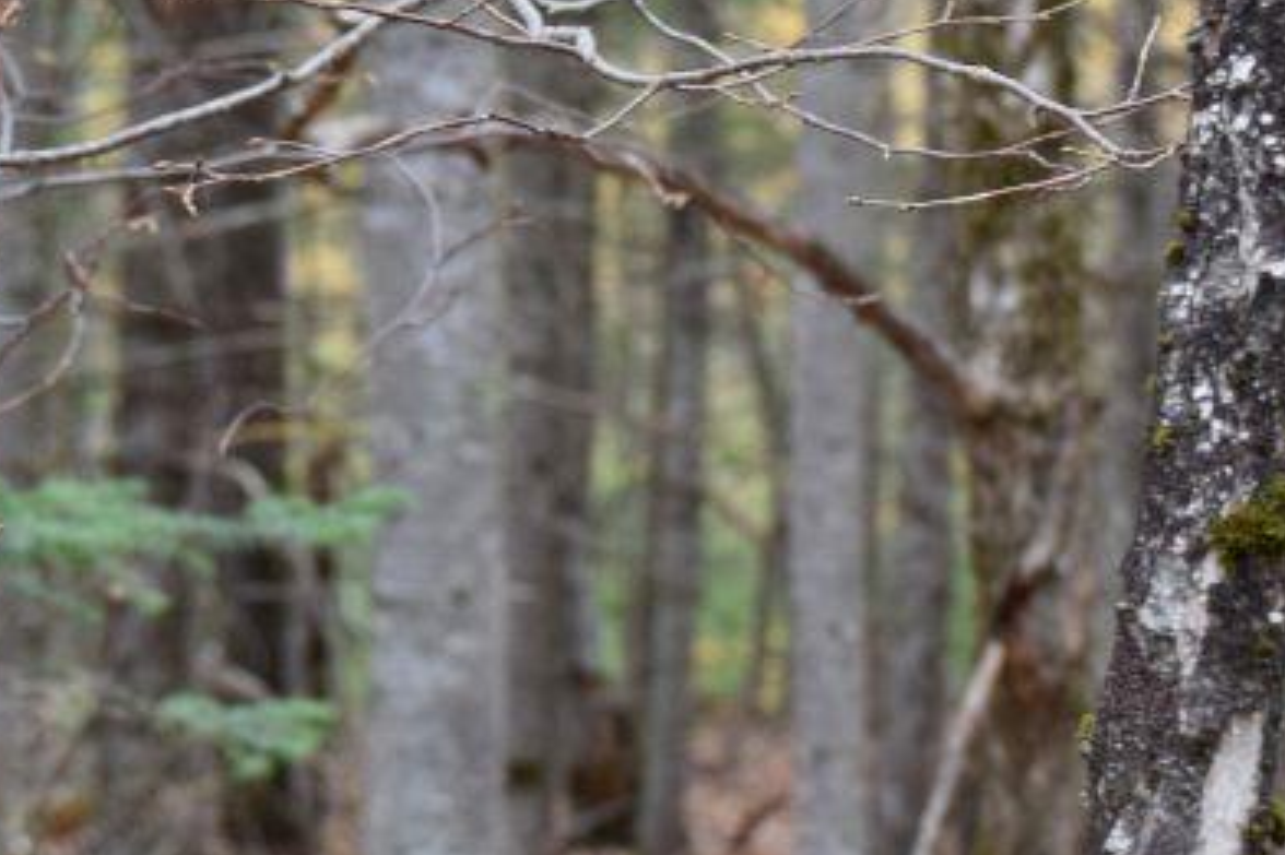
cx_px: 941
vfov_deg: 5.2
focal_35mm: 264
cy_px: 514
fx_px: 9419
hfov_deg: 7.8
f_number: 6.3
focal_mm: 46
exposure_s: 1/160
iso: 400
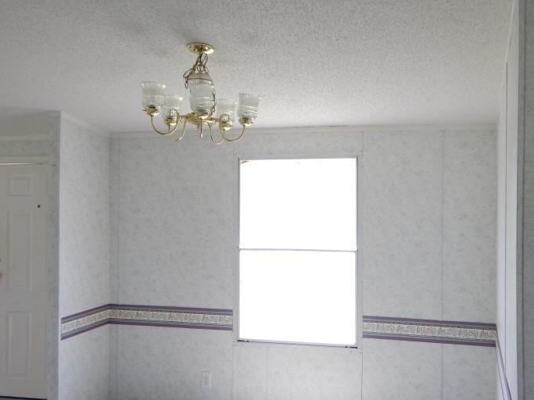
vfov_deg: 36.8
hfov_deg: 47.7
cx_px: 307
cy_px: 198
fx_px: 602
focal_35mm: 39
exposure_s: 1/80
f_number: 2.8
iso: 125
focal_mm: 4.7
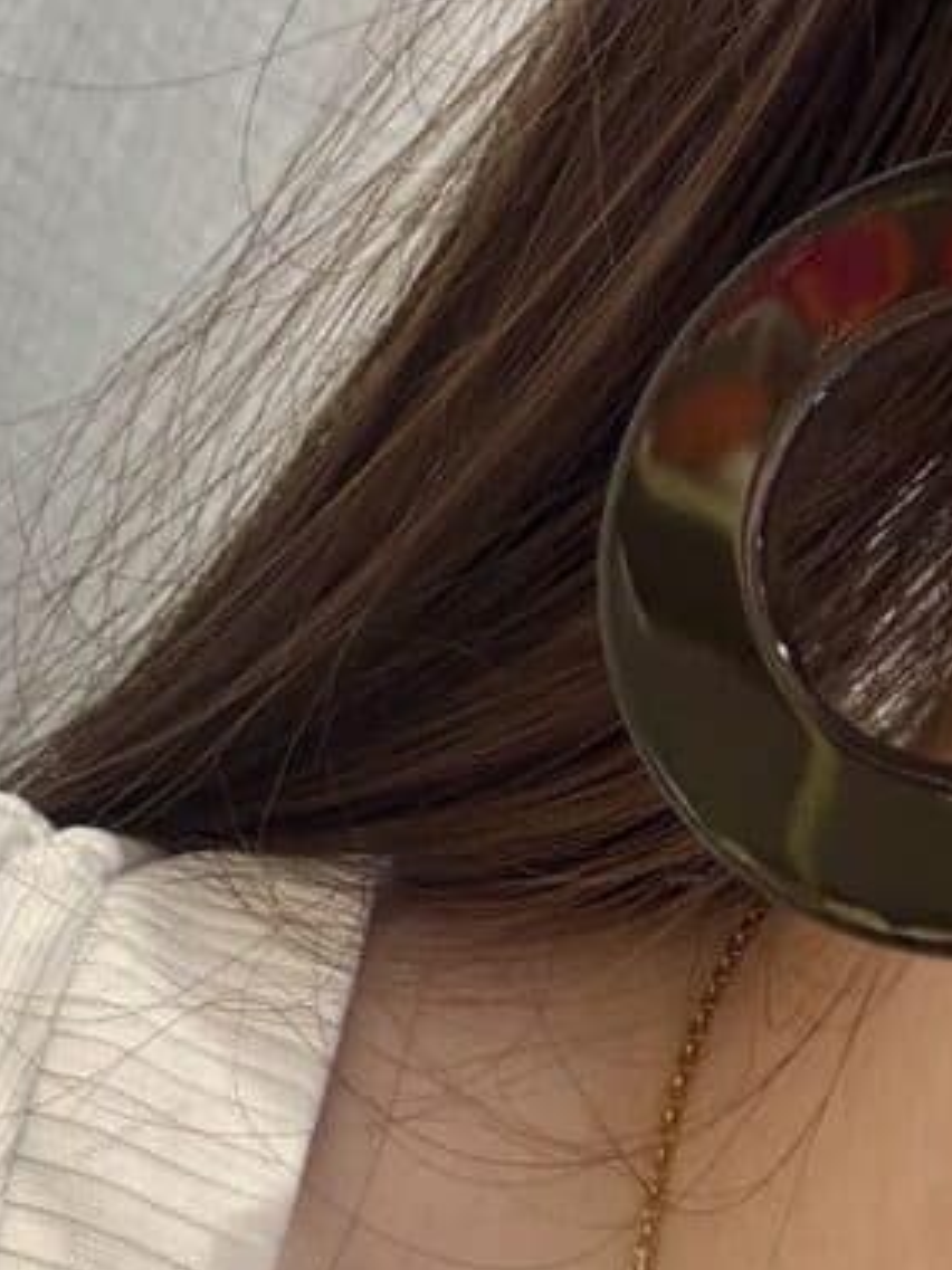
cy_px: 586
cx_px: 339
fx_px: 2972
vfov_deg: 24.1
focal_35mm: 81
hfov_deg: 18.2
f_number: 1.9
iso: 80
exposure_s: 1/50
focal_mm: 2.69
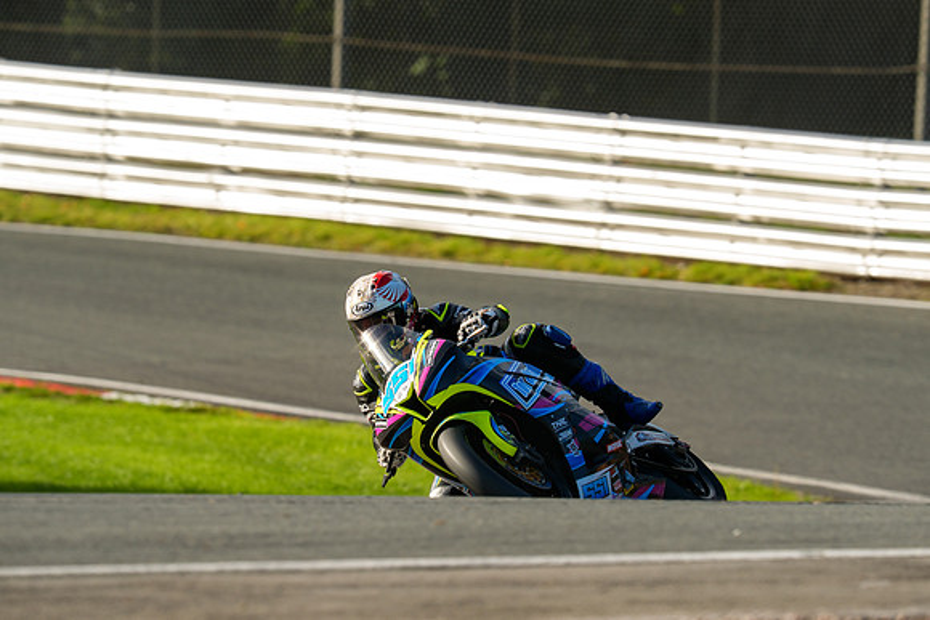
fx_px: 12552
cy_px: 331
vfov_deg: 2.8
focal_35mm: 486
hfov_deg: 4.2
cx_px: 467
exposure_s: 1/640
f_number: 5.6
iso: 125
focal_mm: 400
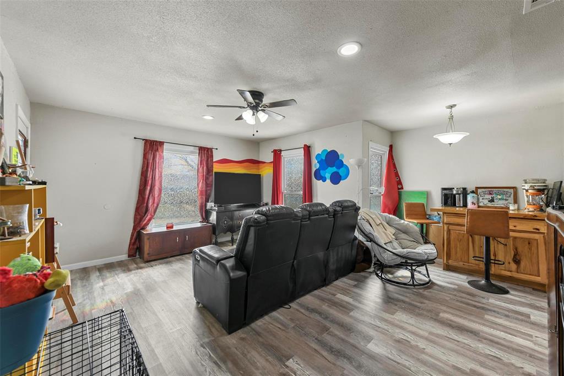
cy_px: 188
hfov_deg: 104.3
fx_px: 219
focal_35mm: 14
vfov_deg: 81.2
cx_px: 282
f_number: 8
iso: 400
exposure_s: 1/8
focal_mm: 14
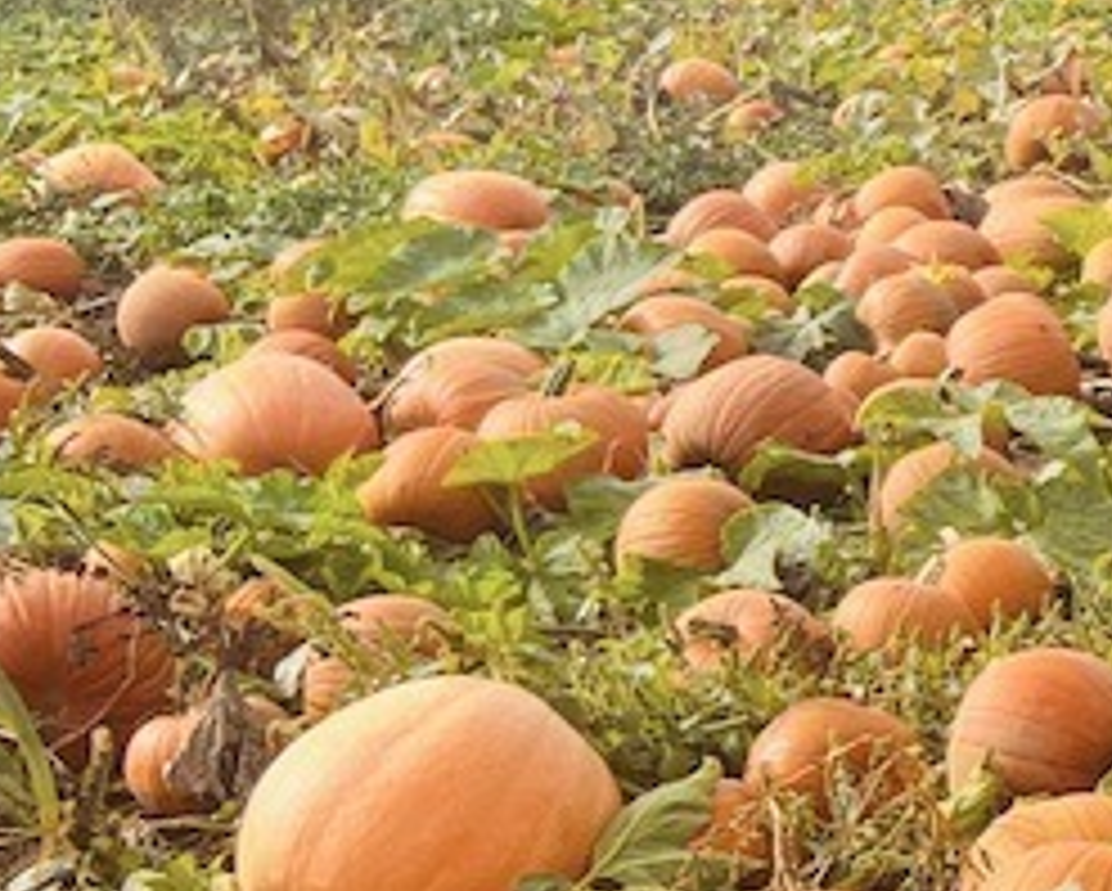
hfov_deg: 15.7
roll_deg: -0.1
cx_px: 1976
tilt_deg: -16.3
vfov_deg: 14.6
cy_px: 630
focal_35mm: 105
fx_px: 3458
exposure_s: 1/2695
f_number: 1.5
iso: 50
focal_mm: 5.7
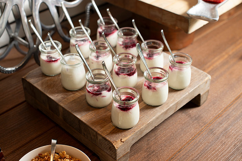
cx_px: 121
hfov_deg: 39.6
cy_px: 80
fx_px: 336
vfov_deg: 27.0
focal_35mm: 50
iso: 200
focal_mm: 50
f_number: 4
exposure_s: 1/200
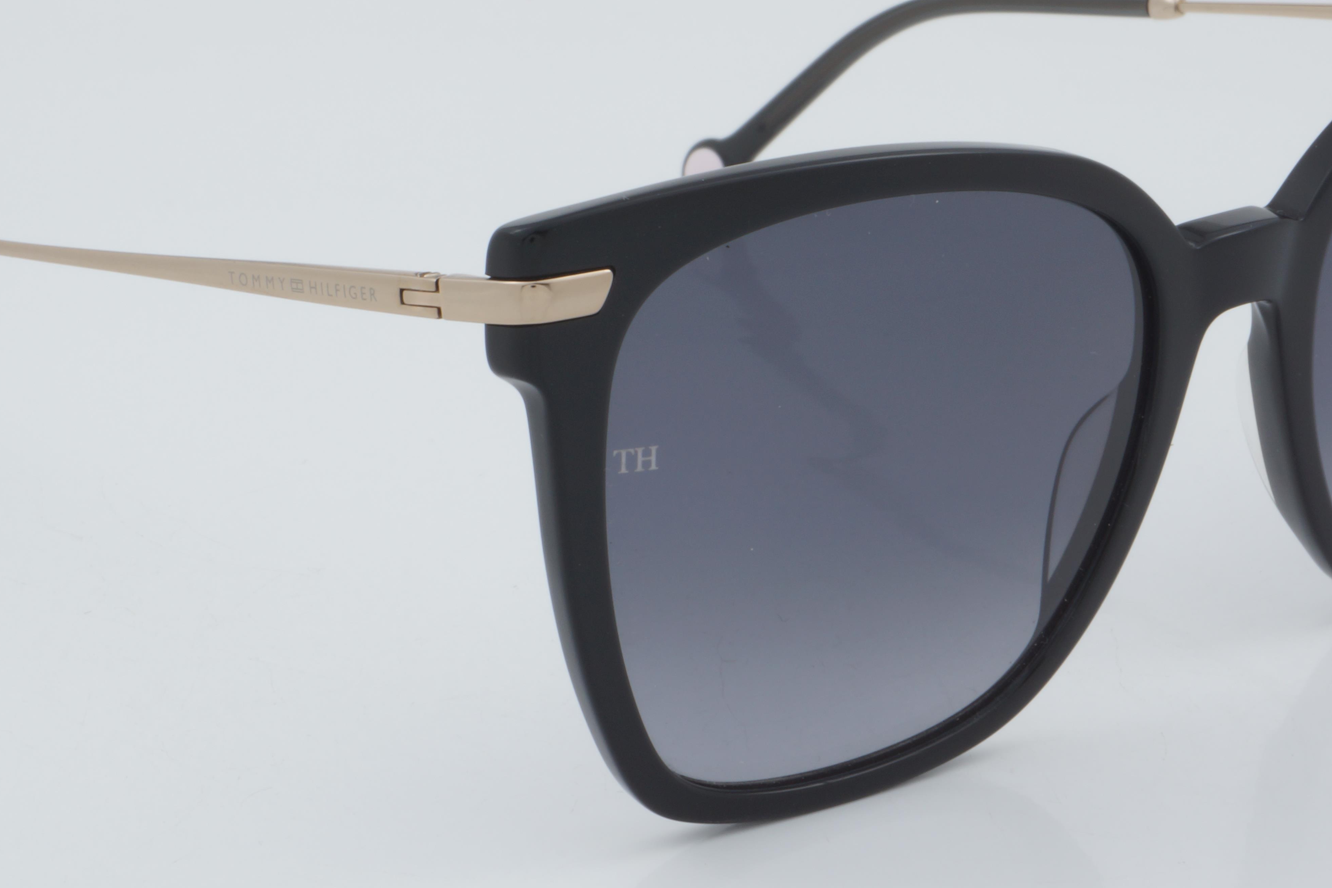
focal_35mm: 103
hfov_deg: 19.9
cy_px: 366
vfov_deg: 13.3
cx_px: 728
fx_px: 3802
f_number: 32
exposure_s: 1/3
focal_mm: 45
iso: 100
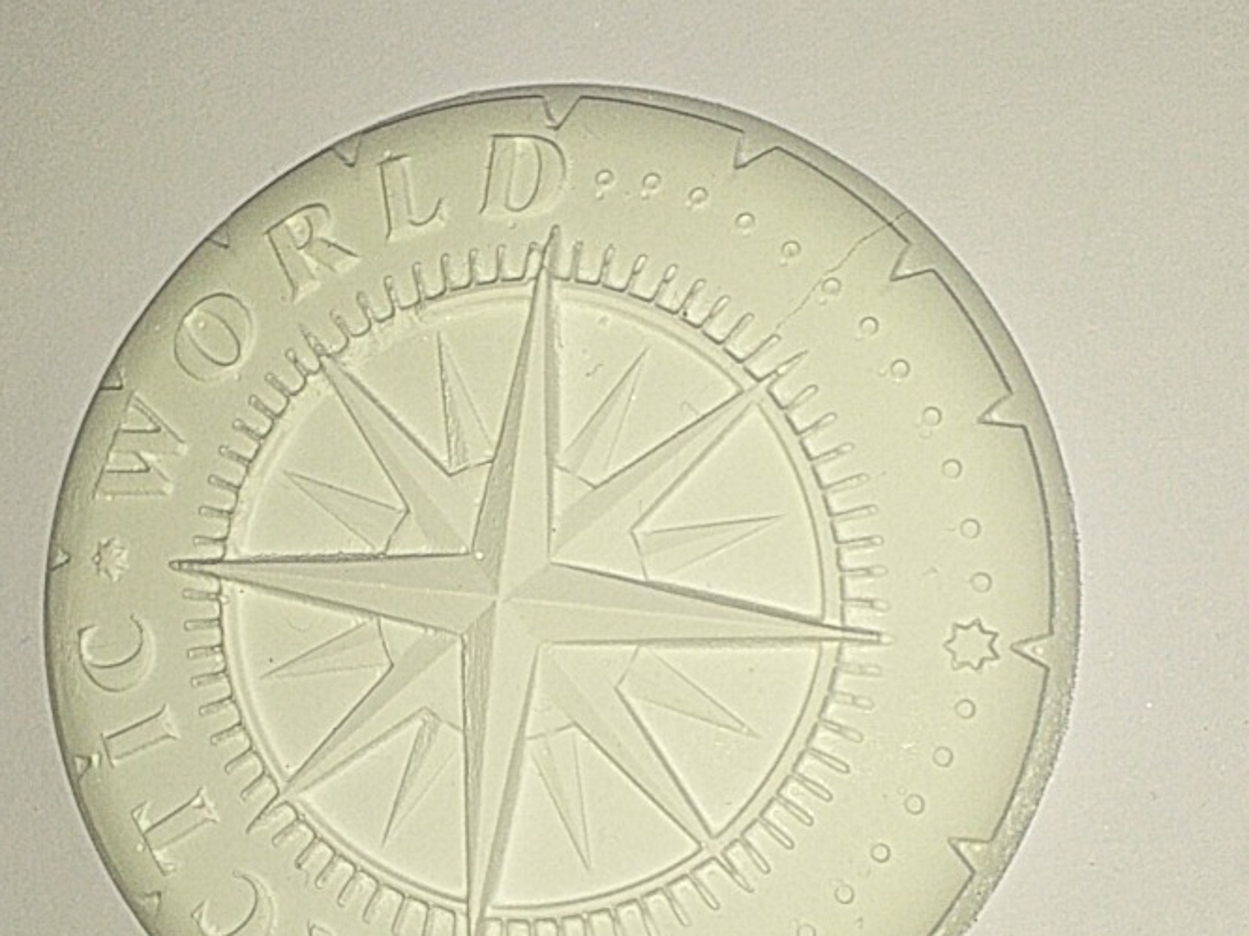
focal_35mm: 50
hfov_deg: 38.1
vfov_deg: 29.0
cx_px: 519
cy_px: 596
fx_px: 1803
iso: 66
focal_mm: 3.6
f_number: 1.9
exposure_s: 1/120
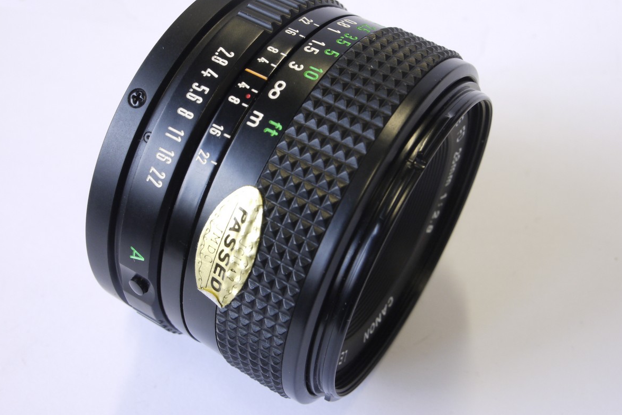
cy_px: 182
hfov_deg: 37.5
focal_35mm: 53
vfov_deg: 25.5
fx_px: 916
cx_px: 310
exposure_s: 1/13
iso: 400
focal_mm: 25
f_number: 11
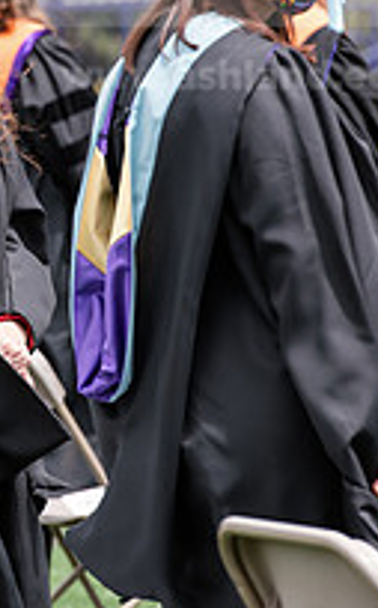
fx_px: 9604
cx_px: -74
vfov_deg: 3.6
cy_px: 139
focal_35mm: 581
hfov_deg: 2.3
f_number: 5.6
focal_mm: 200
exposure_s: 1/640
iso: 320
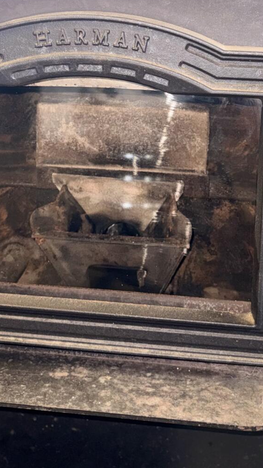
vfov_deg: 38.1
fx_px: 645
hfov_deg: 23.1
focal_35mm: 52
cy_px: 79
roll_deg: -1.4
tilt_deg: -10.0
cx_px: 139
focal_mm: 6.76
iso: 125
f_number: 1.78
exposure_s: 1/14
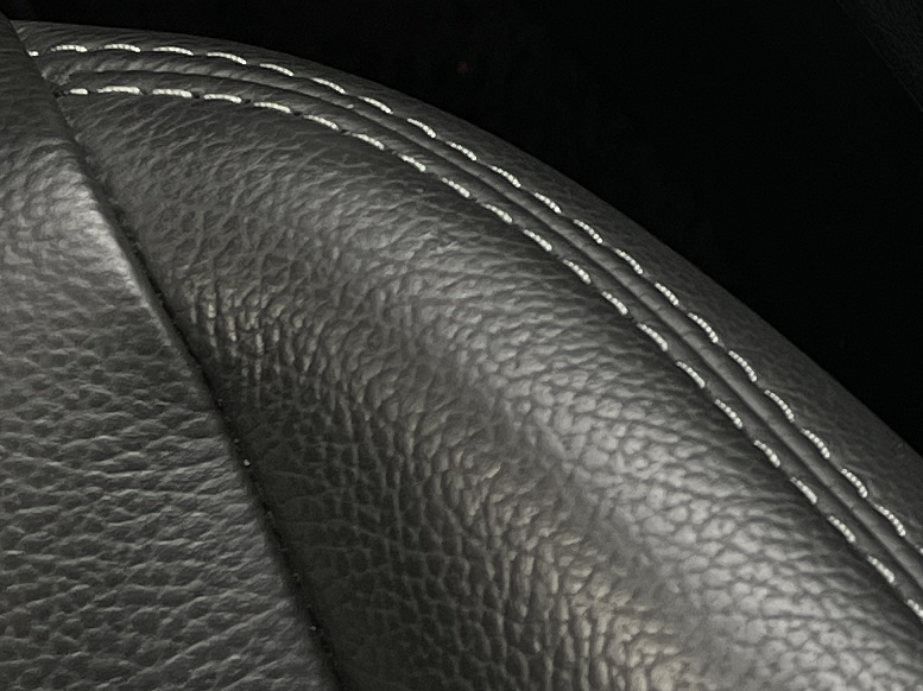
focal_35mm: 135
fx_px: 3598
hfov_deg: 13.7
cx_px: 1378
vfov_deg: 10.2
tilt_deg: -54.8
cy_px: -623
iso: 50
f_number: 1.6
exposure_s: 1/483
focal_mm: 5.1
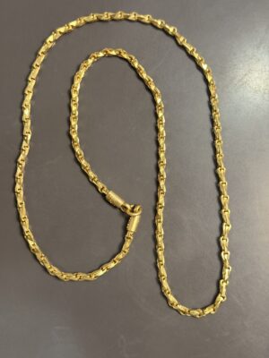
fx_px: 497
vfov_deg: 39.7
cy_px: 179
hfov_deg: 30.3
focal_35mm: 48
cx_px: 134
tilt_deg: -83.2
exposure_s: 1/50
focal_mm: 6.76
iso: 100
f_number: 1.78
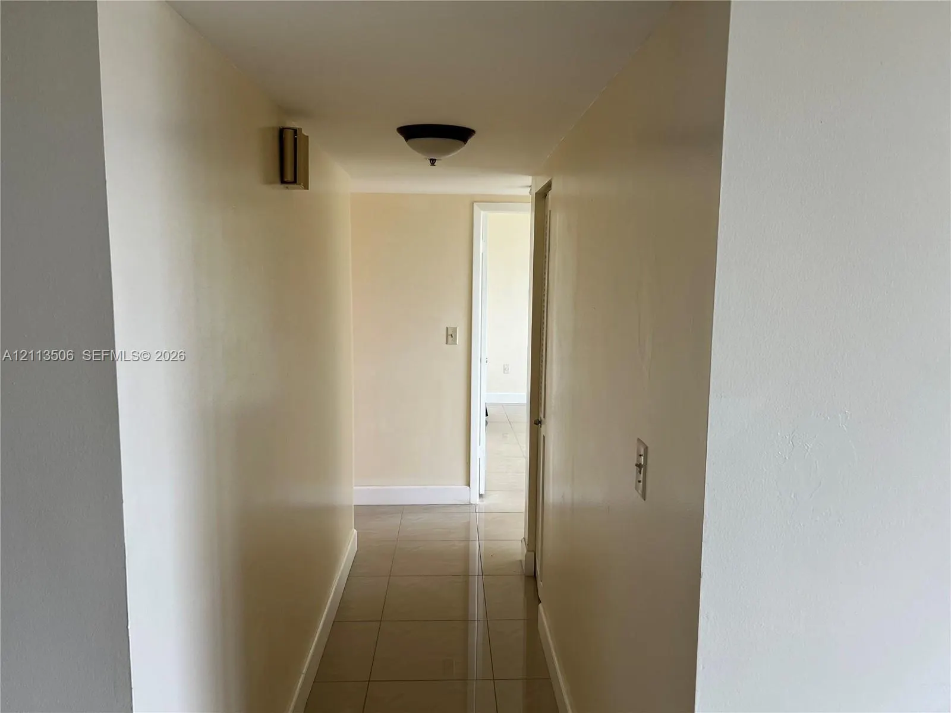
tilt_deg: -6.7
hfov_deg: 67.3
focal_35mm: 26
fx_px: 714
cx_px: 476
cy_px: 356
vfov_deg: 53.1
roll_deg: +0.0
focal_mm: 5.7
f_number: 1.5
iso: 80
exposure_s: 1/120
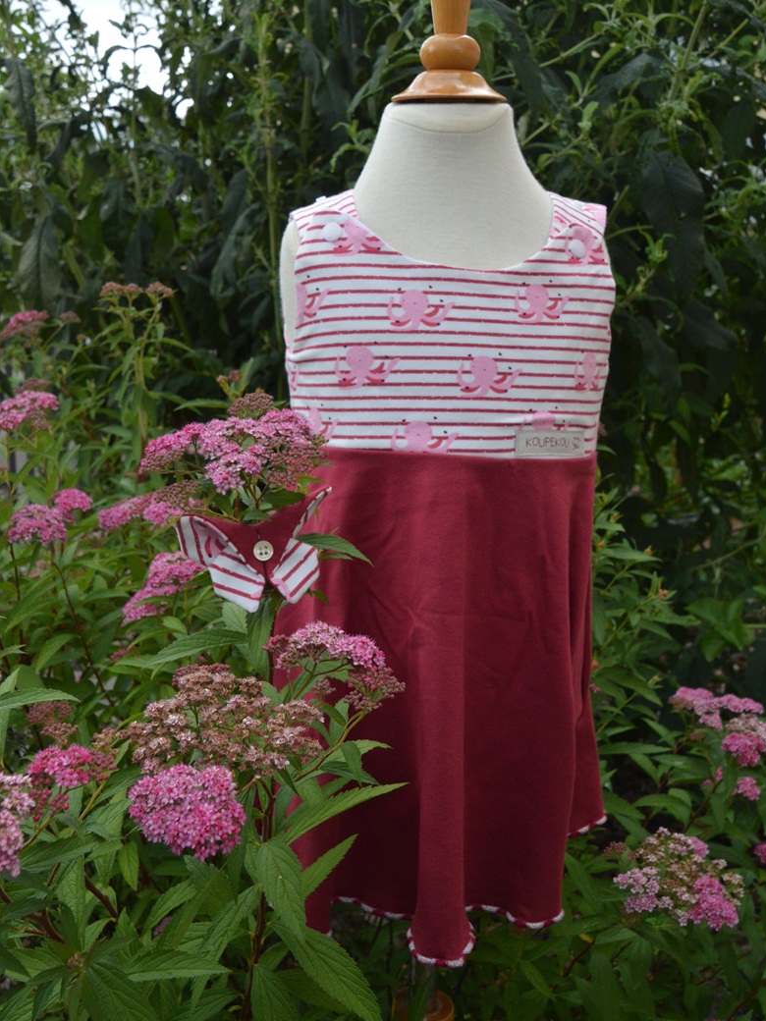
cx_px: 390
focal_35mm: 42
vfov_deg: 45.1
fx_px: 1226
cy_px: 448
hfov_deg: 34.7
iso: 800
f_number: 9
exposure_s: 1/320
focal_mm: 25
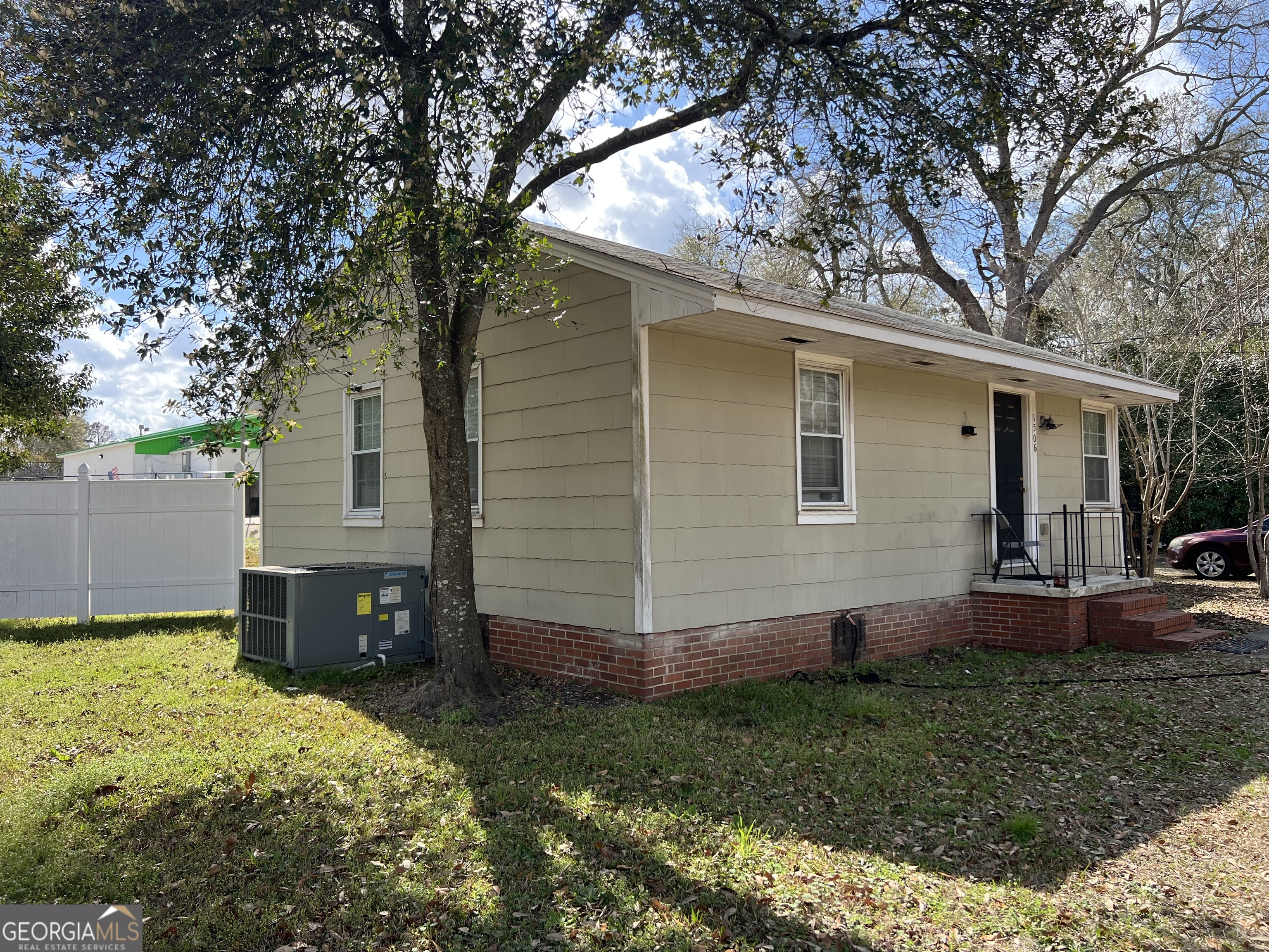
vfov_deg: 53.1
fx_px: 953
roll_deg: +0.8
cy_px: 476
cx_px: 634
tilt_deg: +2.1
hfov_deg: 67.3
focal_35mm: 26
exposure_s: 1/1531
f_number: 1.5
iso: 50
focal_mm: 5.7
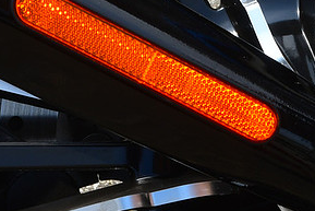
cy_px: 159
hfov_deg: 8.1
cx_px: 255
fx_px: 2232
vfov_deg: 5.4
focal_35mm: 255
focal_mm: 45
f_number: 16
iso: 200
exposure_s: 1/100
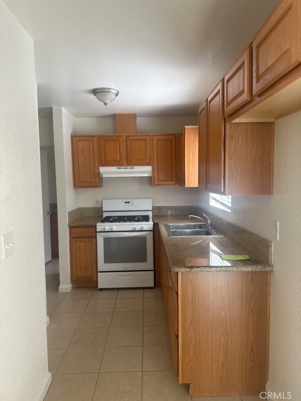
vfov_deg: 71.6
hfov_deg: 56.8
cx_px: 150
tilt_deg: -4.7
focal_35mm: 24
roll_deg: +1.7
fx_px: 278
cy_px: 200
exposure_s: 1/166
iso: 100
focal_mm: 6.86
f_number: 1.78
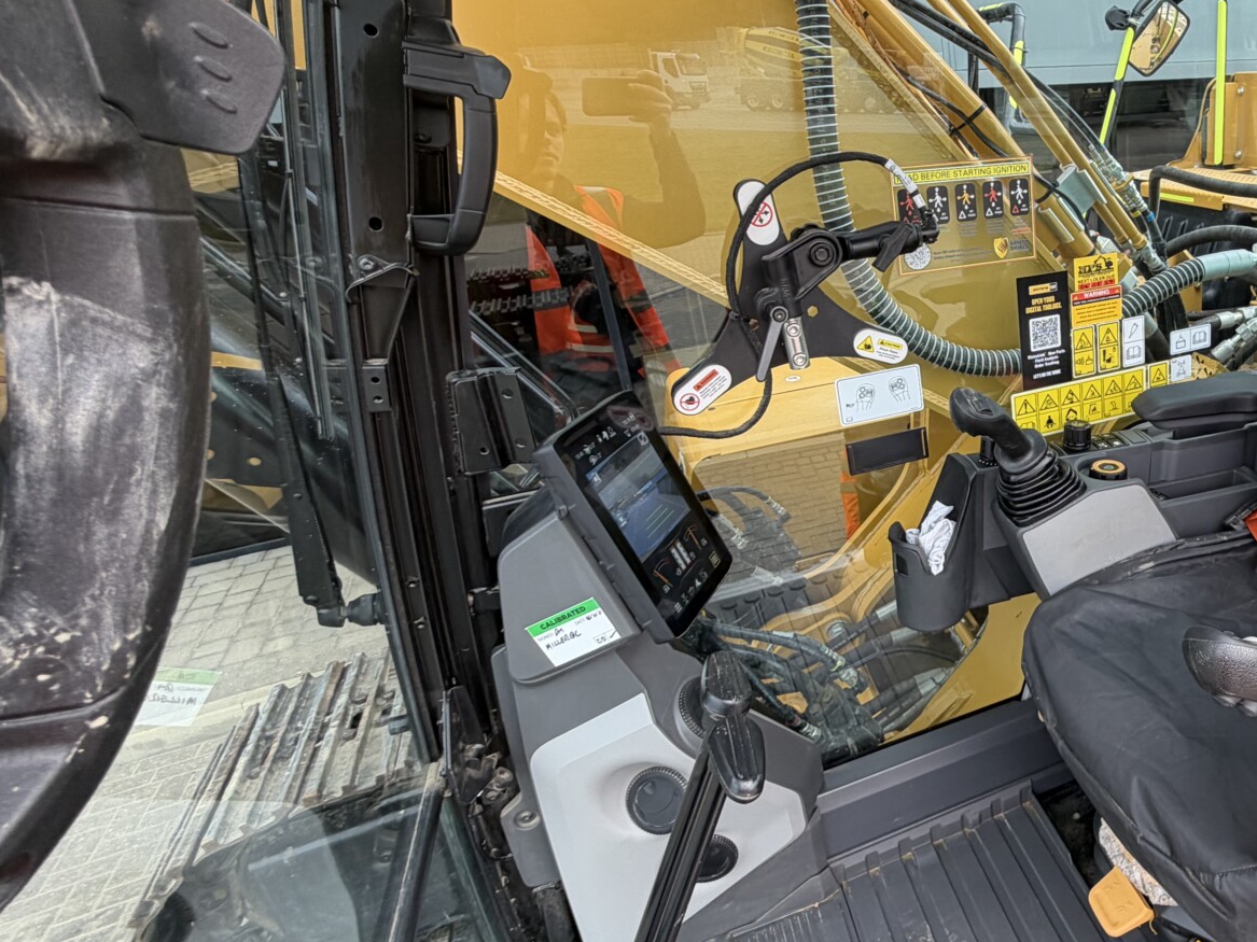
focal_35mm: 24
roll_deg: +4.1
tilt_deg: -18.5
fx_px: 871
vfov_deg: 56.6
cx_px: 1070
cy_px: 413
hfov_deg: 63.0
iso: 50
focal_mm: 2.22
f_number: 2.2
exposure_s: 1/121
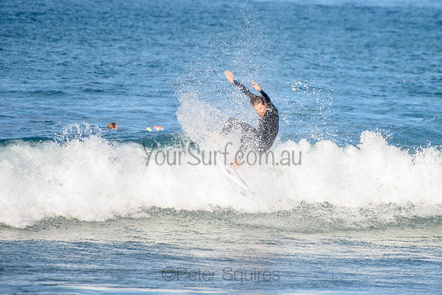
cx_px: 271
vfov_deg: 2.2
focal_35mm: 613
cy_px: 117
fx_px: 7531
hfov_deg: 3.4
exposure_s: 1/2000
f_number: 5.6
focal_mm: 500
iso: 280
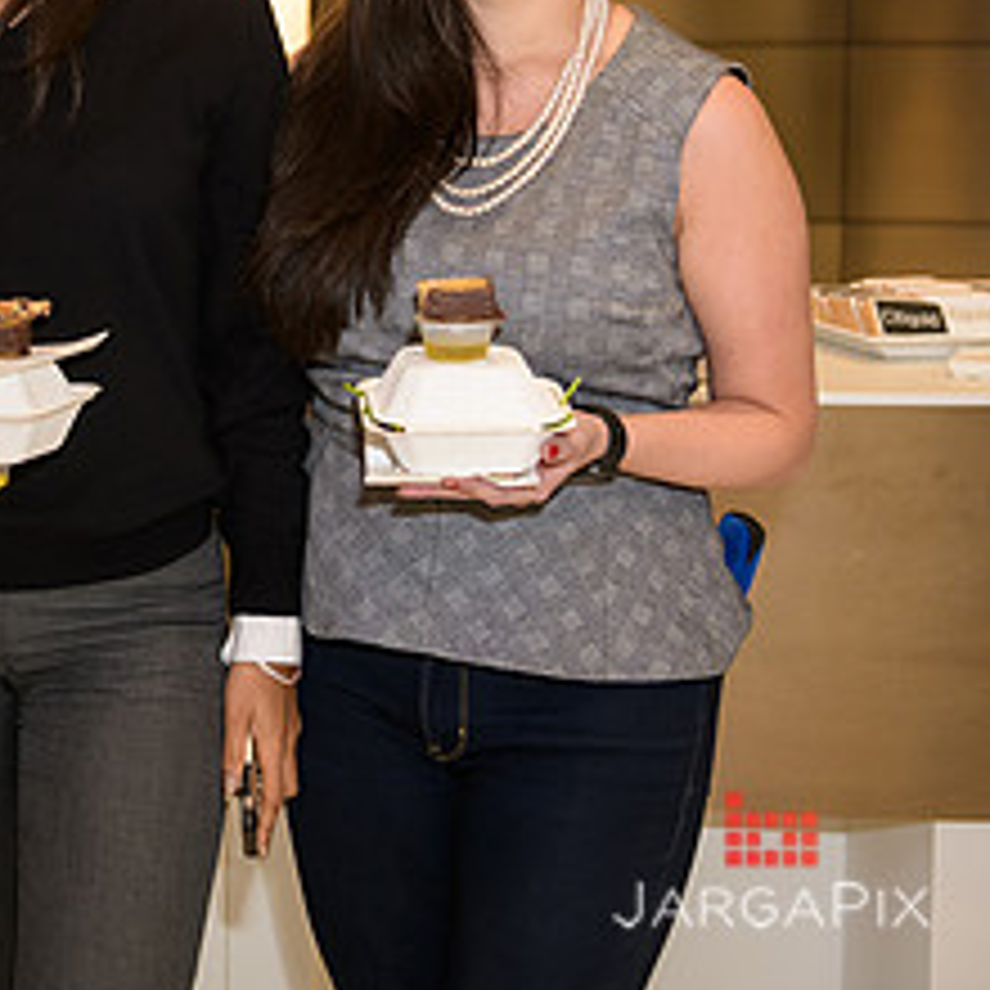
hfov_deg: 17.5
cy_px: 155
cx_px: -261
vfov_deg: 18.3
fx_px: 3042
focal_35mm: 94
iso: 400
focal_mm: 42
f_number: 3.2
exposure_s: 1/125
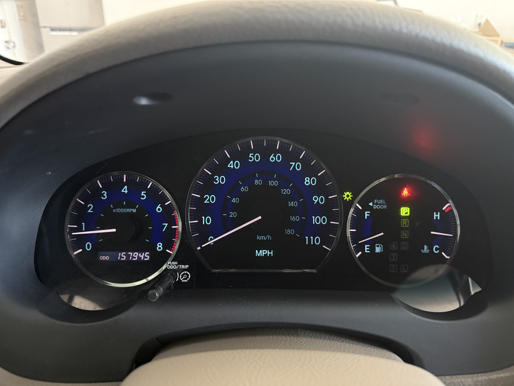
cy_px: 193
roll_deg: -1.1
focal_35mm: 24
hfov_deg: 71.6
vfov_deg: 56.8
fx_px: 356
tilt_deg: -24.7
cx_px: 257
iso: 1250
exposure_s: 1/25
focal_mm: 6.76
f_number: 1.78
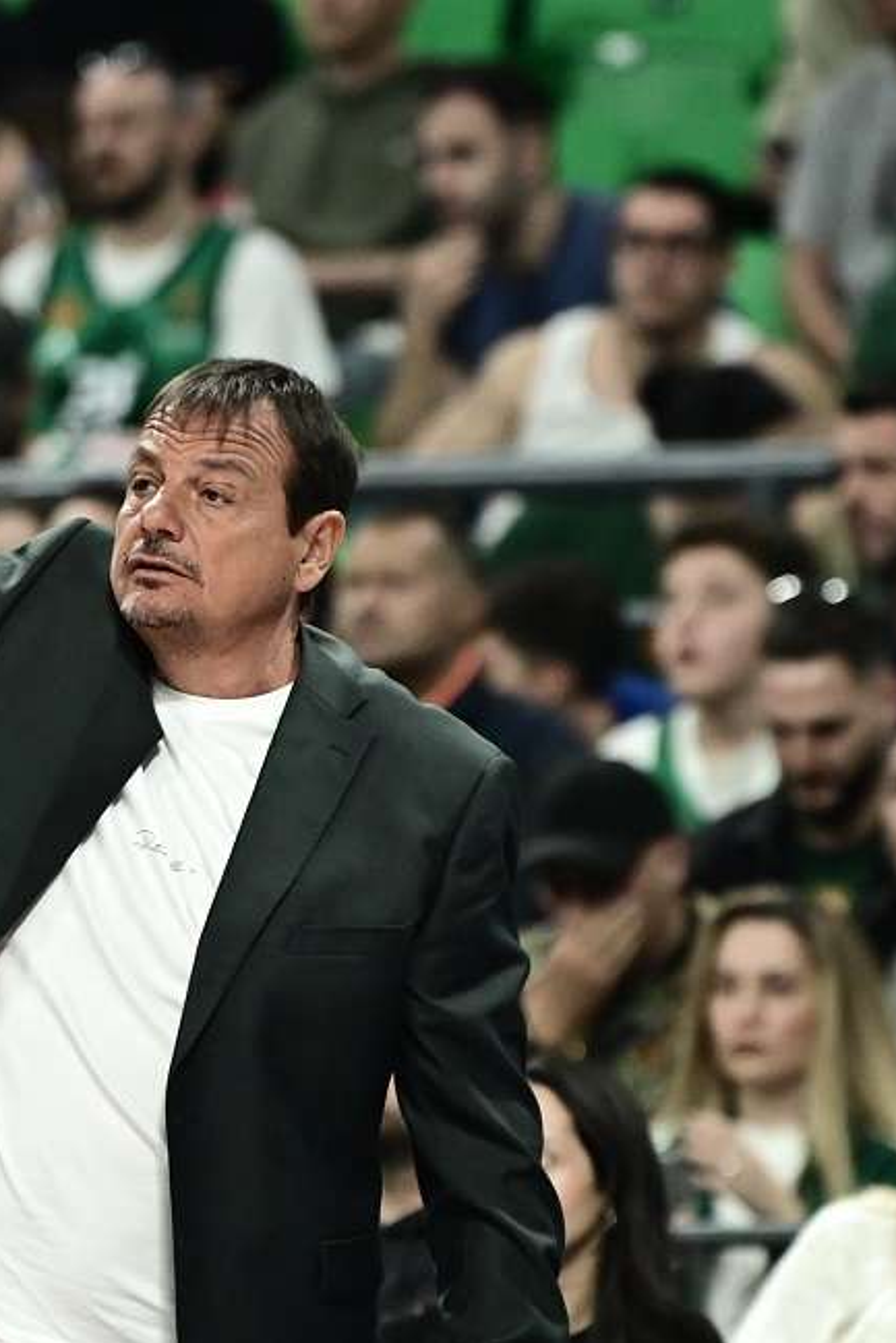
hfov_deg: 4.6
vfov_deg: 6.8
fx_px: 11268
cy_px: 674
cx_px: 141
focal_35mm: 302
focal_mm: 200
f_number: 3.2
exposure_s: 1/1000
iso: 1600
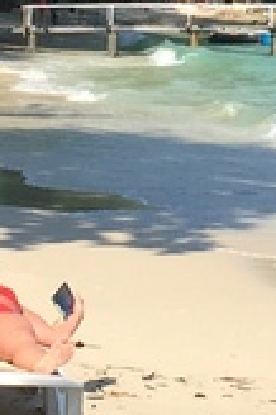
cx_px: 132
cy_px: -84
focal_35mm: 221
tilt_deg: +1.6
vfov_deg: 9.2
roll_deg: -0.8
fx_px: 2547
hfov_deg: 6.2
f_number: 2.2
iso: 32
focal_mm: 4.15
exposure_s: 1/1522
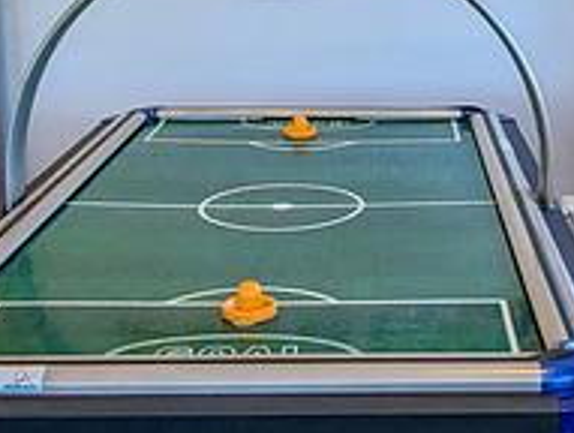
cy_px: 41
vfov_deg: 27.1
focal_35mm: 52
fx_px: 864
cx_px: 388
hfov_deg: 36.3
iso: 65
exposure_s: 1/387
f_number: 2.2
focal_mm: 2.35
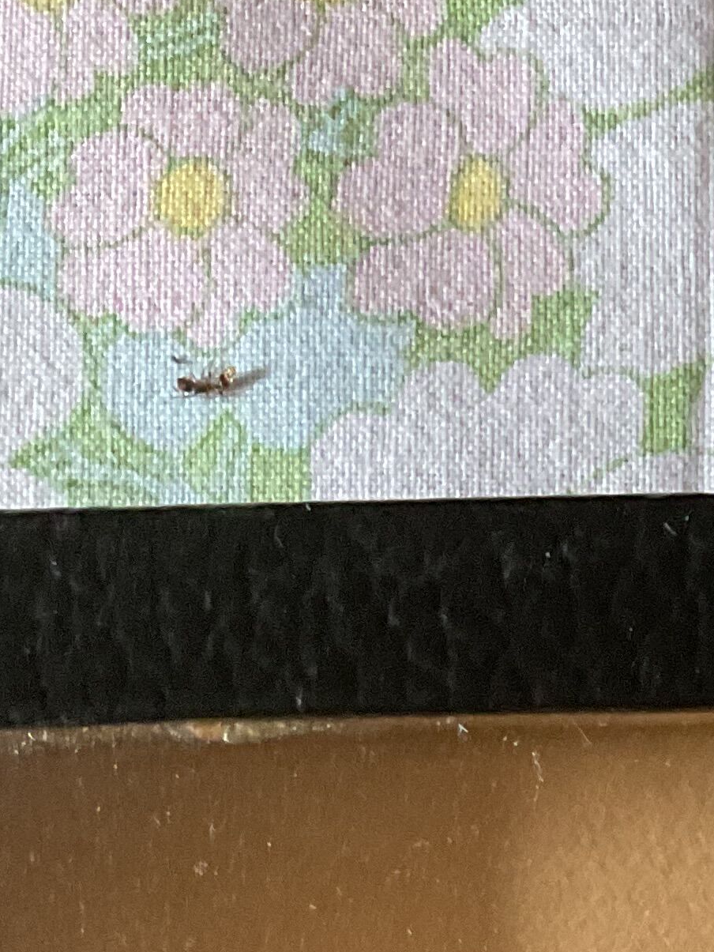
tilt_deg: -85.3
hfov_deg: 14.2
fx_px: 2667
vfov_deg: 17.7
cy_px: 1501
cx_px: 1080
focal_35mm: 97
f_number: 1.8
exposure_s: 1/50
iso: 200
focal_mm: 3
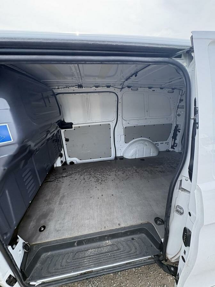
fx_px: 116
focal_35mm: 14
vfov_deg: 102.1
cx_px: 108
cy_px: 144
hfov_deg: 85.7
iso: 64
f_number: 2.2
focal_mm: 2.22
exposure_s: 1/237
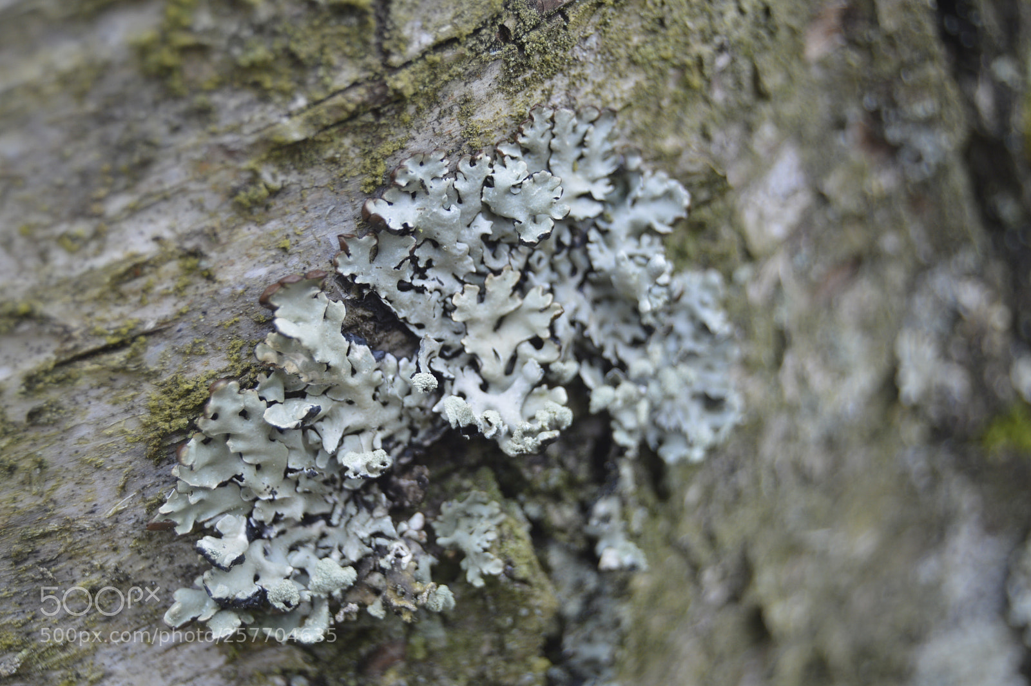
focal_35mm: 82
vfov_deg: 16.5
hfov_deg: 24.6
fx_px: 2361
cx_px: 516
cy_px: 343
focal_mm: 55
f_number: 5.6
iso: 250
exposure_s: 1/125
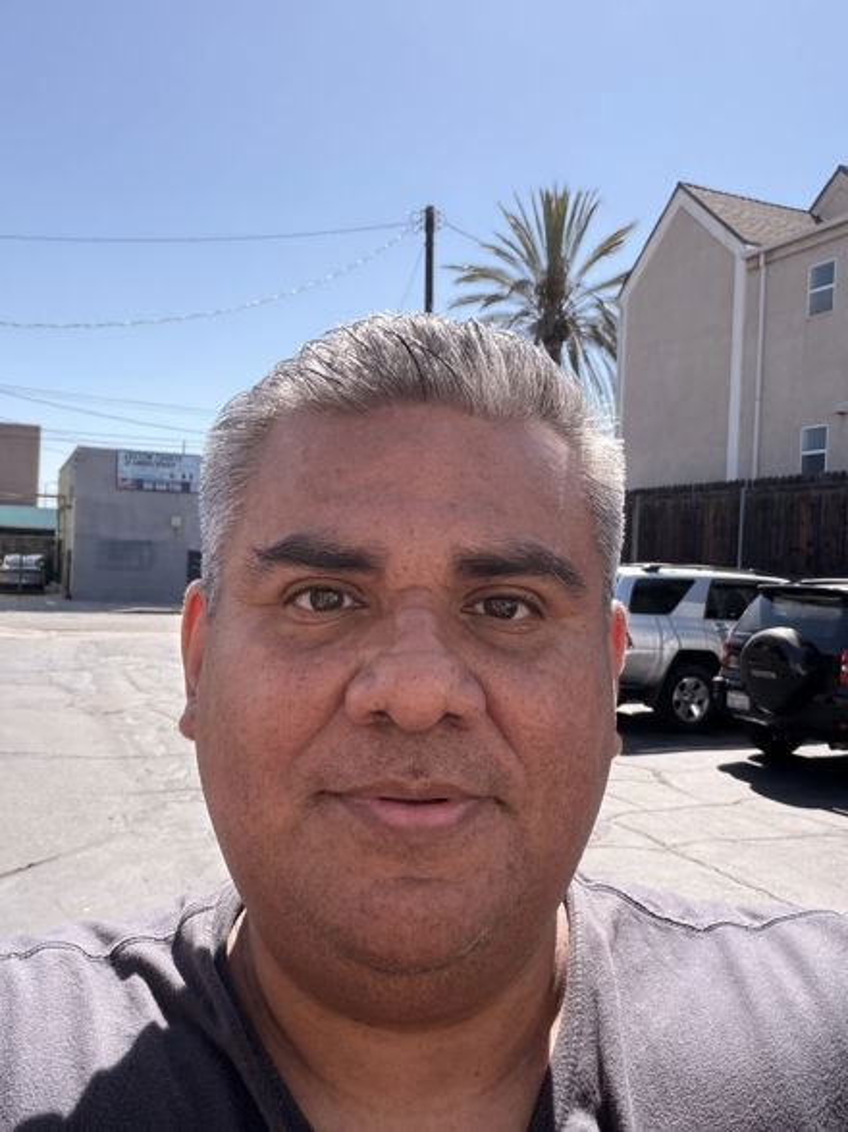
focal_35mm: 30
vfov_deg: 60.0
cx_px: 424
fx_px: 980
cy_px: 566
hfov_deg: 46.8
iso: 40
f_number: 1.9
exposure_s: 1/456
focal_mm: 2.71
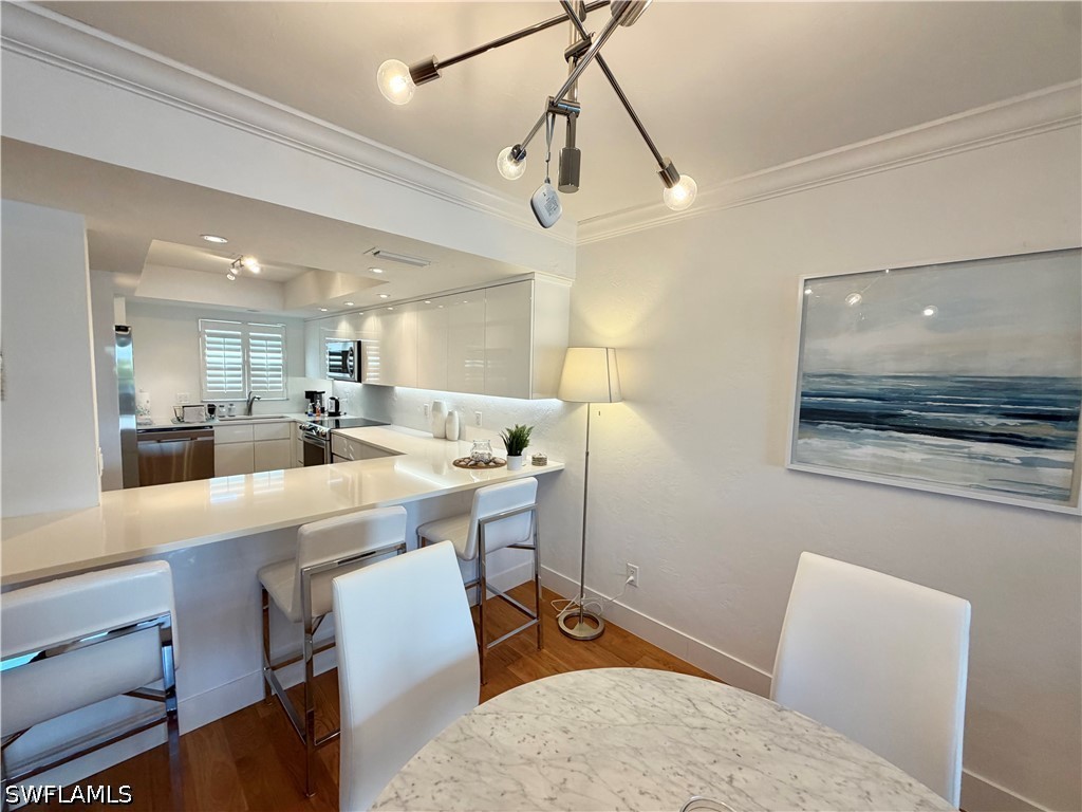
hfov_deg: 102.1
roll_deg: -1.3
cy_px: 406
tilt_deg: -5.3
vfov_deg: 85.7
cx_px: 541
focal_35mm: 14
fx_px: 438
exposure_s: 1/120
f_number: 2.2
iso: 160
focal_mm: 2.22
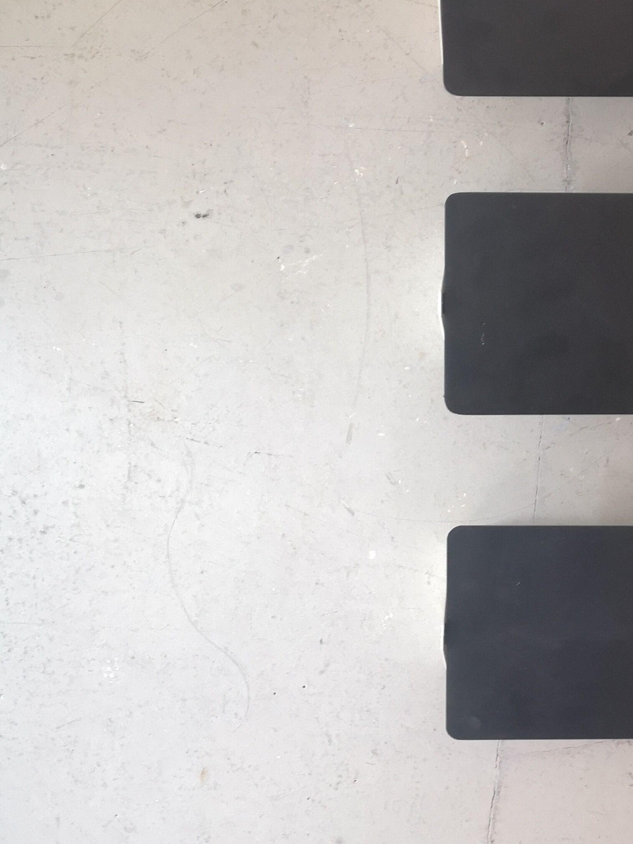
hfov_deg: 26.4
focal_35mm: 53
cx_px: 595
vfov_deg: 35.8
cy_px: 271
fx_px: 1292
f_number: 1.8
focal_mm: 3.95
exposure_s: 1/33.3
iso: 400
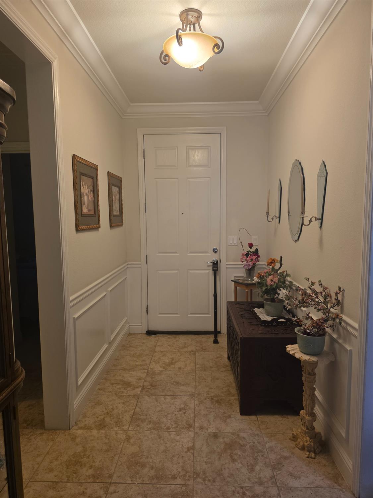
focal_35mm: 23
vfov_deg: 73.9
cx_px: 186
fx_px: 330
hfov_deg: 58.9
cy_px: 249
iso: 320
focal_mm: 6.3
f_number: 1.7
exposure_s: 1/120
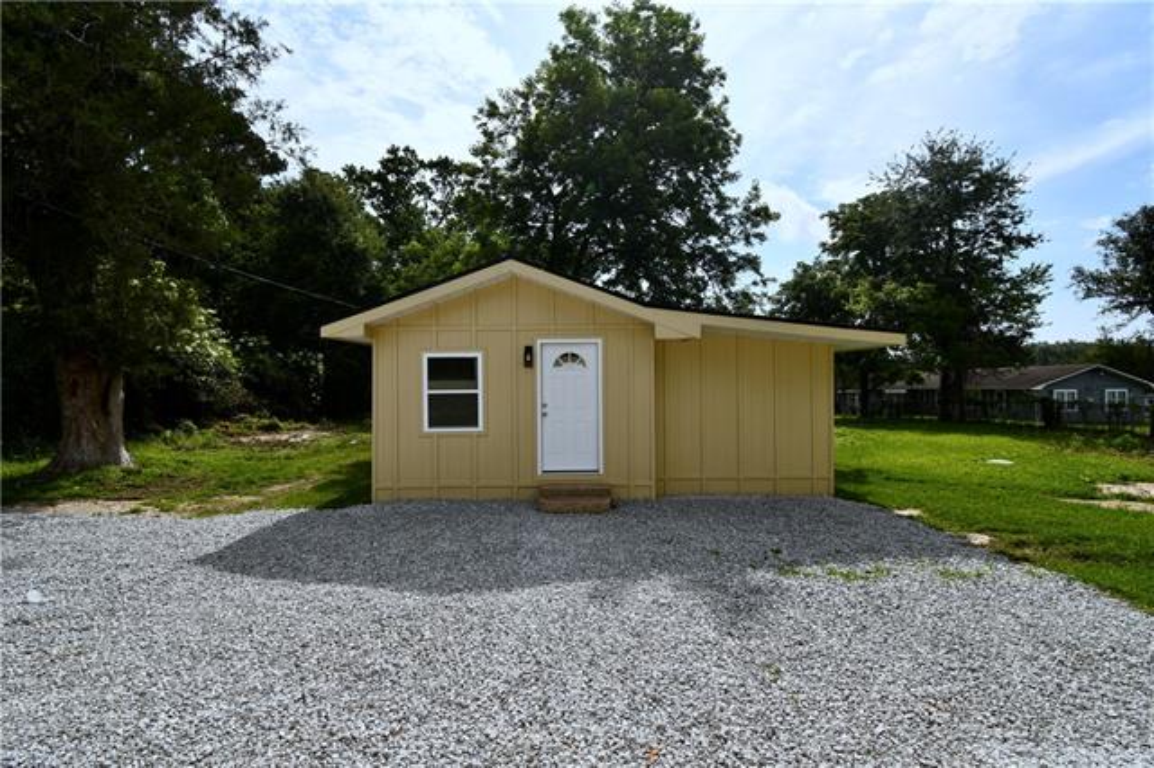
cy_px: 384
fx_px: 481
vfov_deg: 77.3
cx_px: 577
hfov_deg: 100.4
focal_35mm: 15
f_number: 10
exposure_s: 1/250
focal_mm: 10
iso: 100
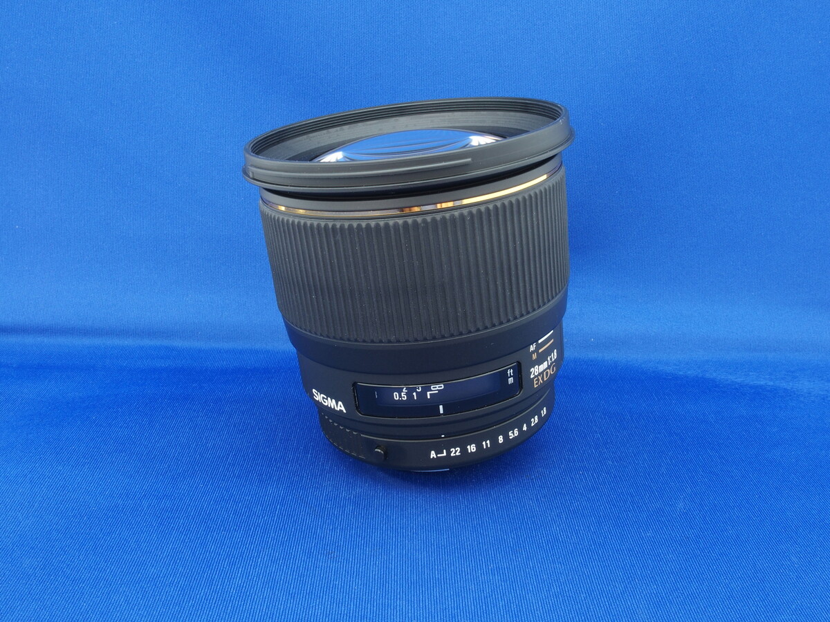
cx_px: 415
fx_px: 839
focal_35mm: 35
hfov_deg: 52.6
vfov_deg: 40.7
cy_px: 311
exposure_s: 2.5
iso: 100
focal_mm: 7.4
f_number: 8
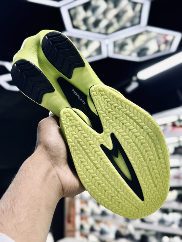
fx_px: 336
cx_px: 91
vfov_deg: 39.7
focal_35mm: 48
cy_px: 121
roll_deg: -1.3
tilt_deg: +12.0
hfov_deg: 30.3
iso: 80
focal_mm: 6.86
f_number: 1.78
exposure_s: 1/100
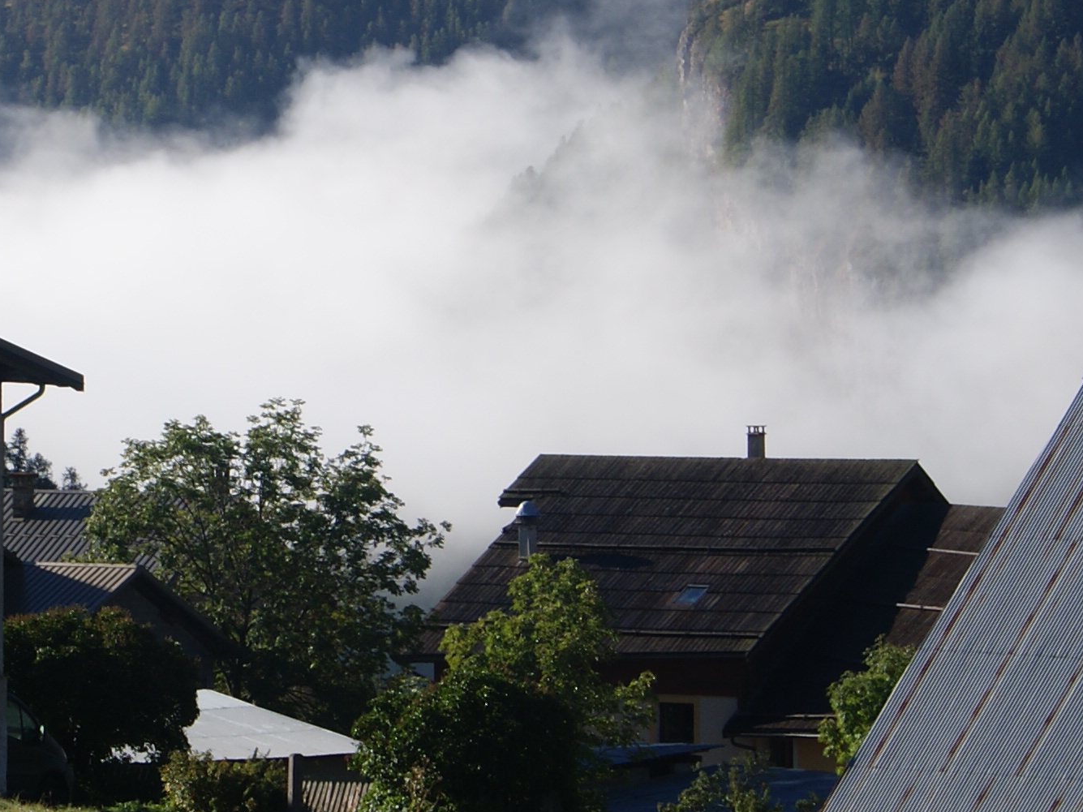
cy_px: 245
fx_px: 7208
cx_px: -3
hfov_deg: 8.5
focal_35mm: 230
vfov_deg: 6.4
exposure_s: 1/125
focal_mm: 55
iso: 100
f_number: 11
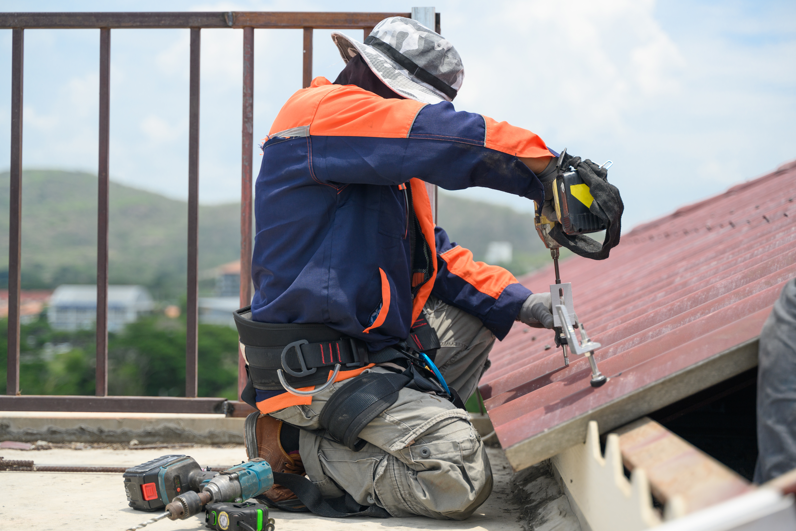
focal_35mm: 57
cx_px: 398
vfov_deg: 23.8
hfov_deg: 35.1
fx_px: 1260
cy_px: 266
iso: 64
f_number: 2.8
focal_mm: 57
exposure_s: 1/4000
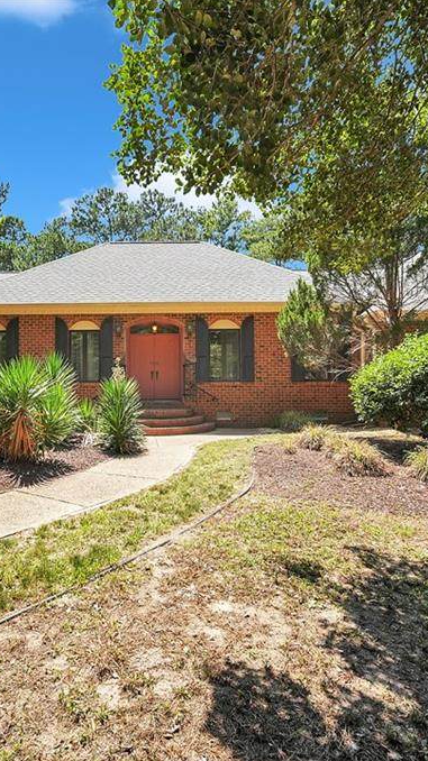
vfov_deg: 89.6
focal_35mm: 19
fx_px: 384
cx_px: 148
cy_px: 380
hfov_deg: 57.2
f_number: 7.1
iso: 1600
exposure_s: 1/1600
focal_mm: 12
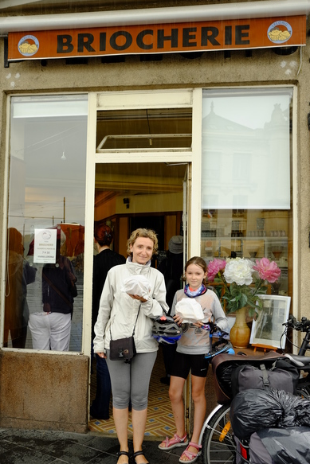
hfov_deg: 36.9
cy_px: 231
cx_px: 151
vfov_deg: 53.1
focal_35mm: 36
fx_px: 465
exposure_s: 1/120
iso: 400
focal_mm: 23
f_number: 4
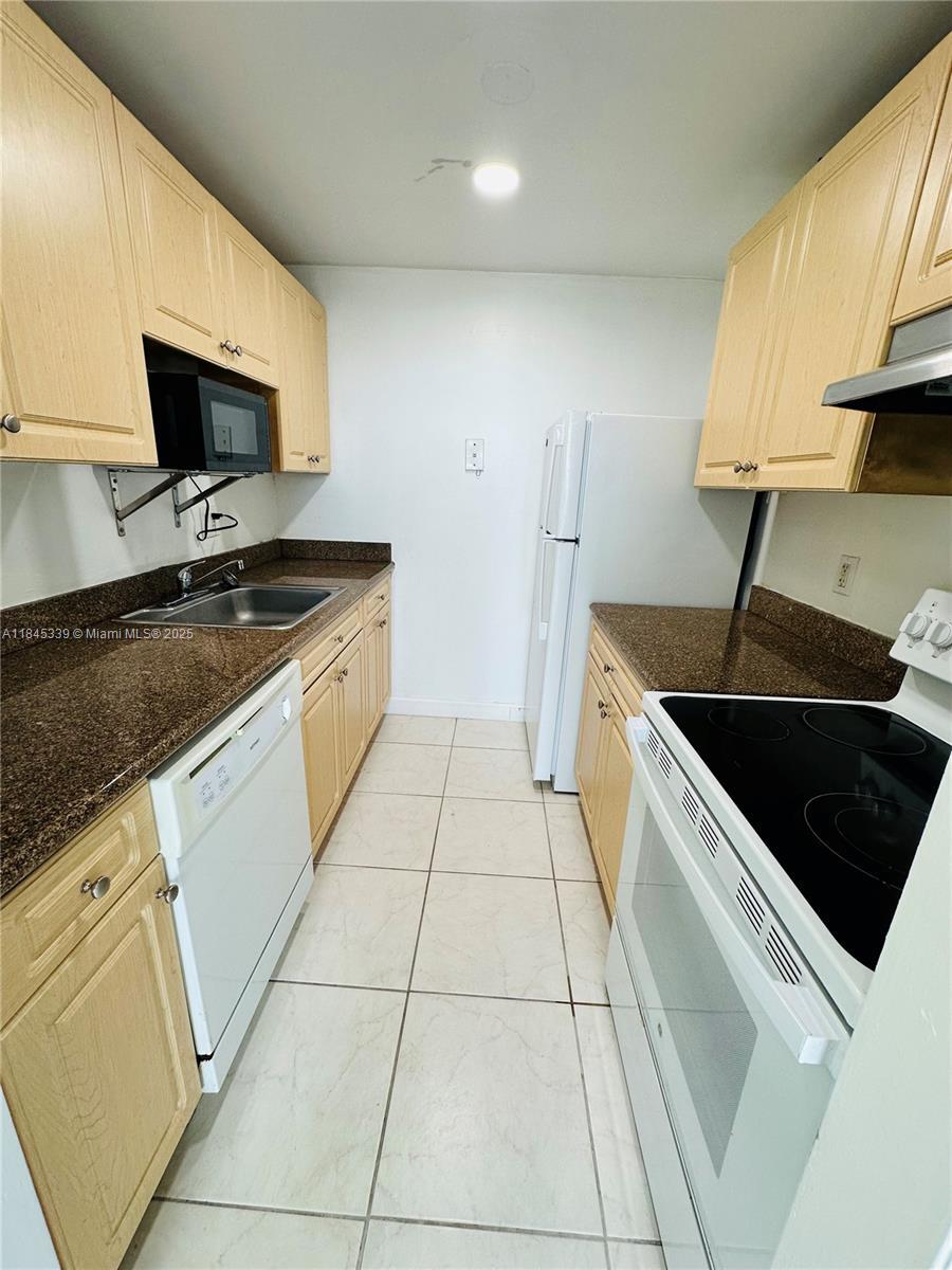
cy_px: 635
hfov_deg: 85.7
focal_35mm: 14
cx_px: 476
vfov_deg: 102.1
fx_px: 513
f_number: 2.2
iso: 100
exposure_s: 1/120
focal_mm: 2.22
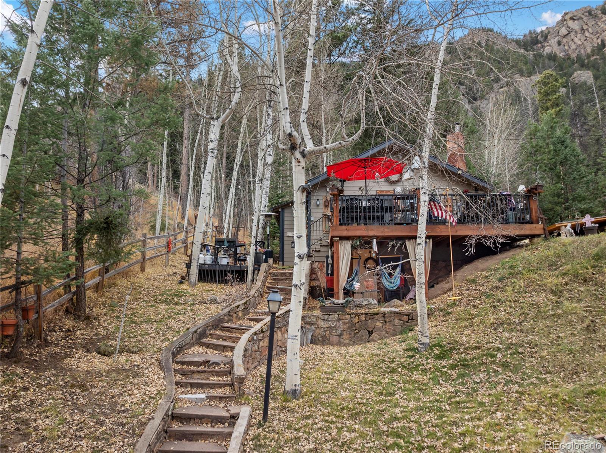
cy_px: 226
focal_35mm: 24
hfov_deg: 71.6
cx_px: 303
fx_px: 420
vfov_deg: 56.7
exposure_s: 1/25
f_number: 2.8
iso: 100
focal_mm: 12.29
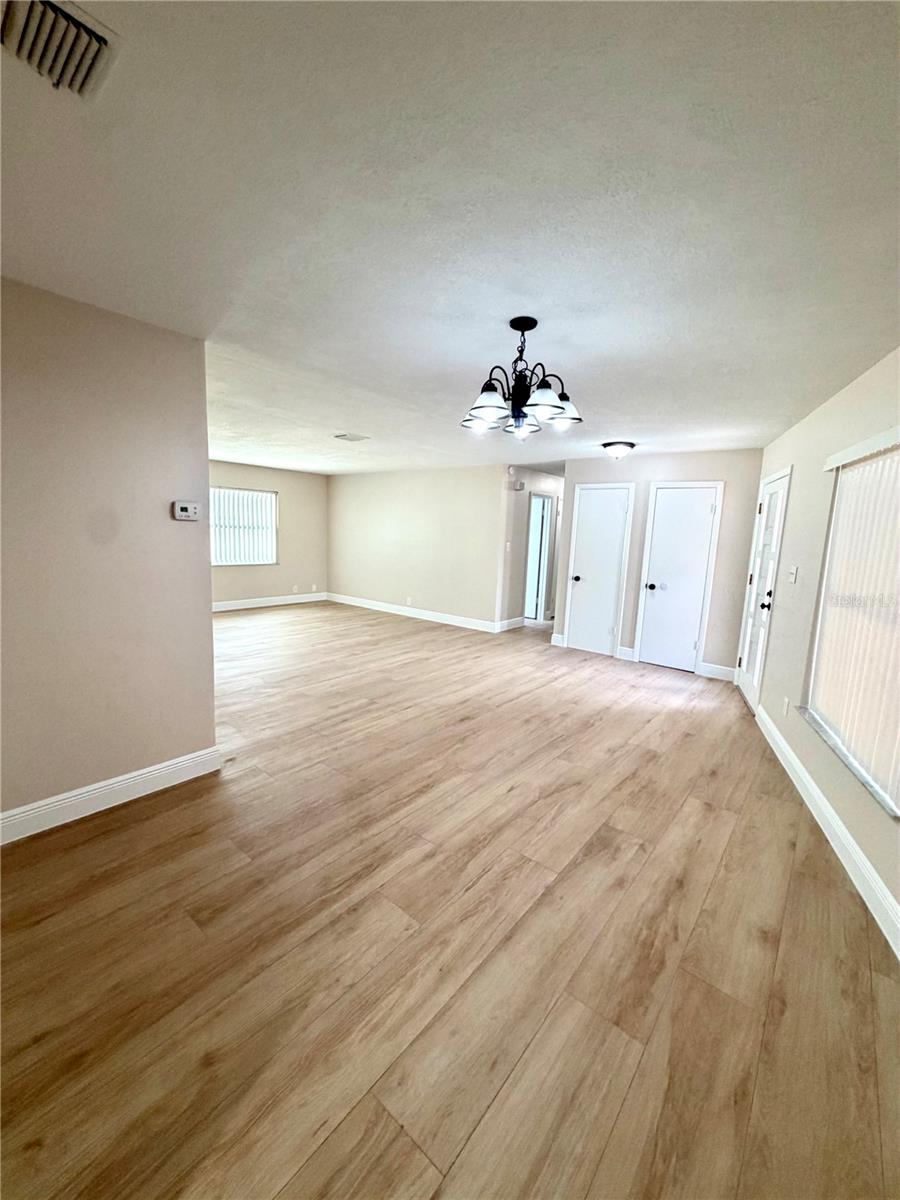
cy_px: 600
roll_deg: -2.7
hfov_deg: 85.7
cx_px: 450
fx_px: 485
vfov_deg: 102.1
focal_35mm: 14
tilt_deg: -8.3
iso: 250
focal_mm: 2.22
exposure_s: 1/120
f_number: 2.2
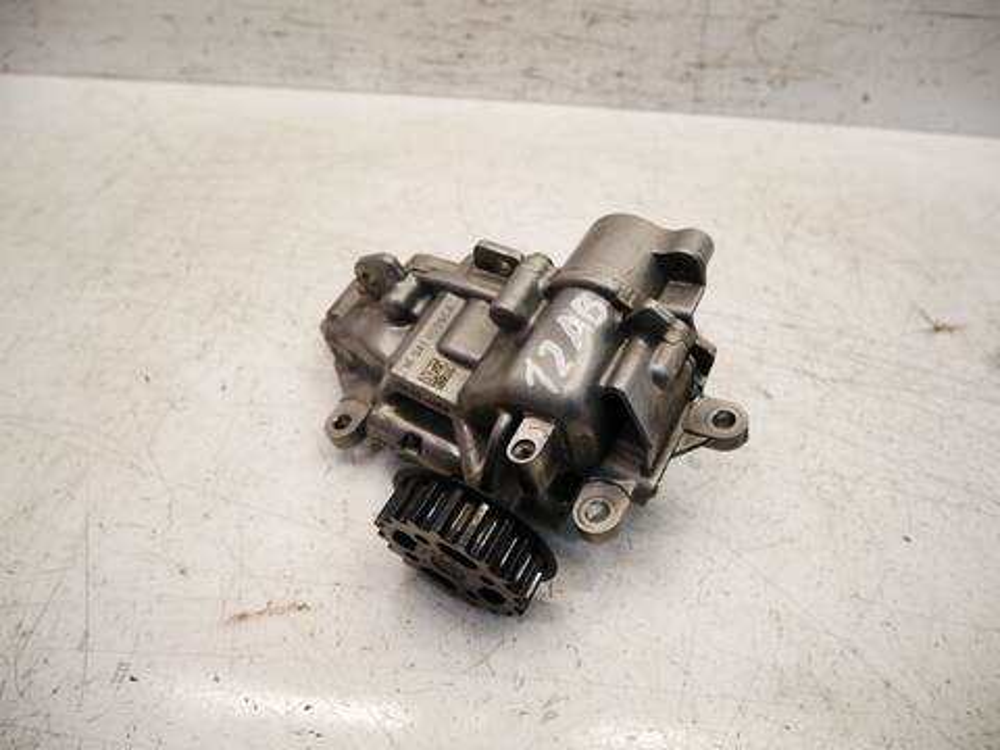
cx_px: 500
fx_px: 693
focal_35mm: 24
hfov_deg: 71.6
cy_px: 375
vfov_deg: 56.8
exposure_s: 1/60
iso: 320
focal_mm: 12
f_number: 3.5
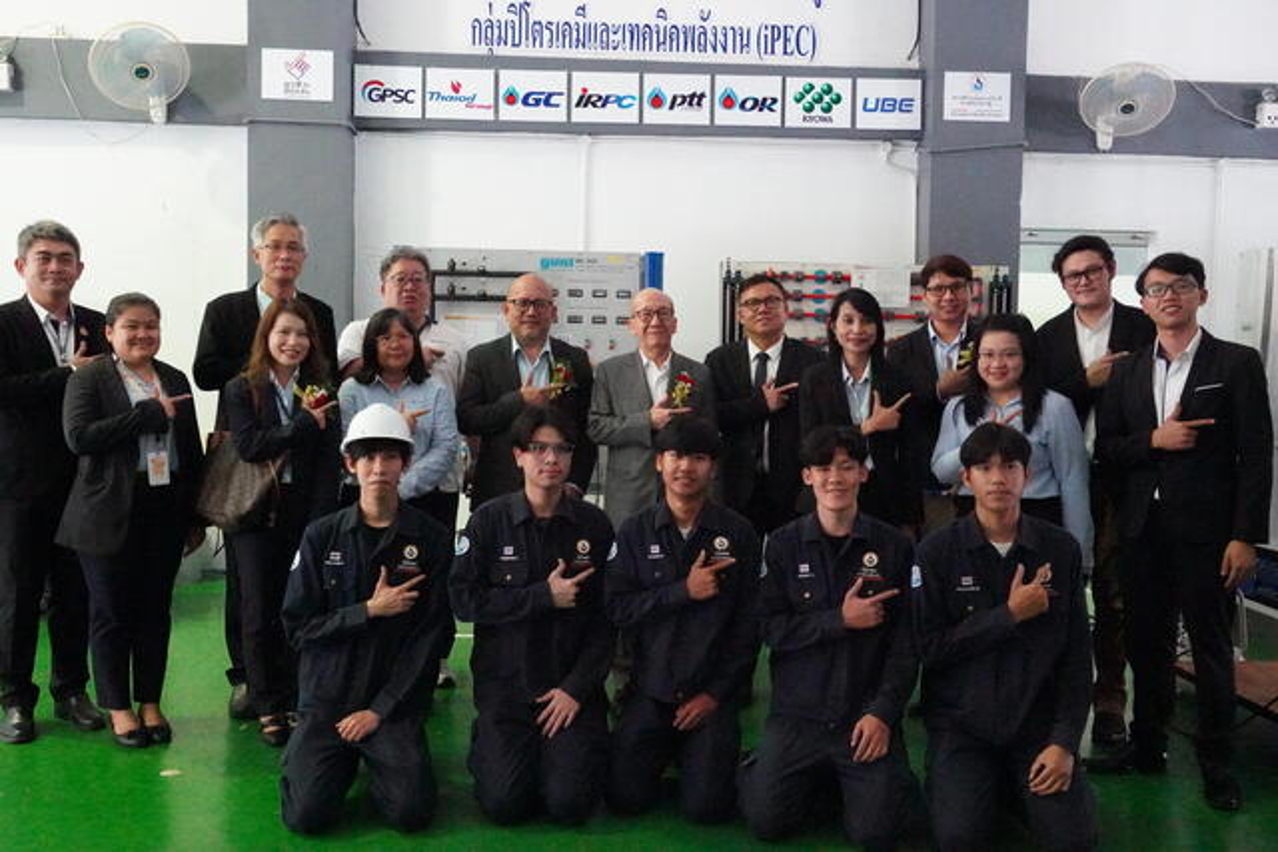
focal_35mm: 33
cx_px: 639
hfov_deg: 57.2
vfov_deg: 40.0
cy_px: 426
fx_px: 1172
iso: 20000
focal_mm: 22
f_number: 9
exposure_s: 1/160
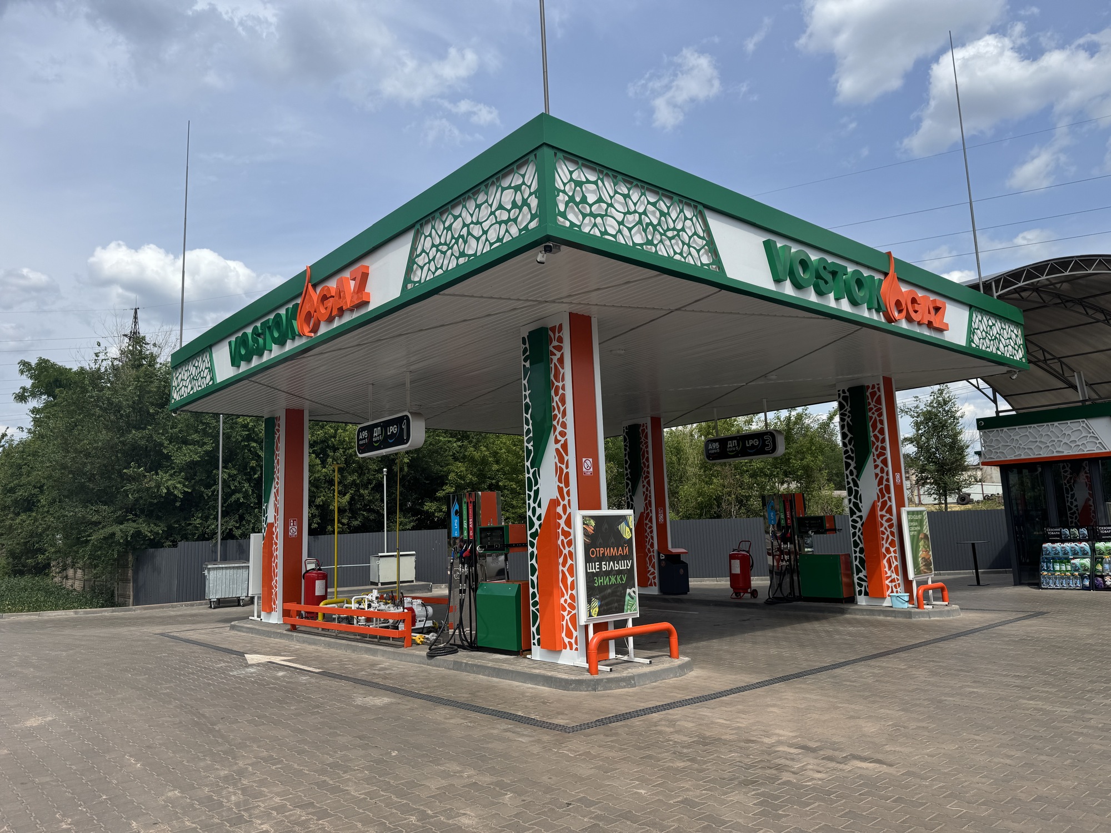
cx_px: 556
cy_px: 416
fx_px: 770
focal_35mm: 24
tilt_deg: +7.6
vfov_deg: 56.8
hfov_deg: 71.6
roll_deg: +2.8
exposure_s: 1/4950
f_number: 1.78
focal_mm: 6.76
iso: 80
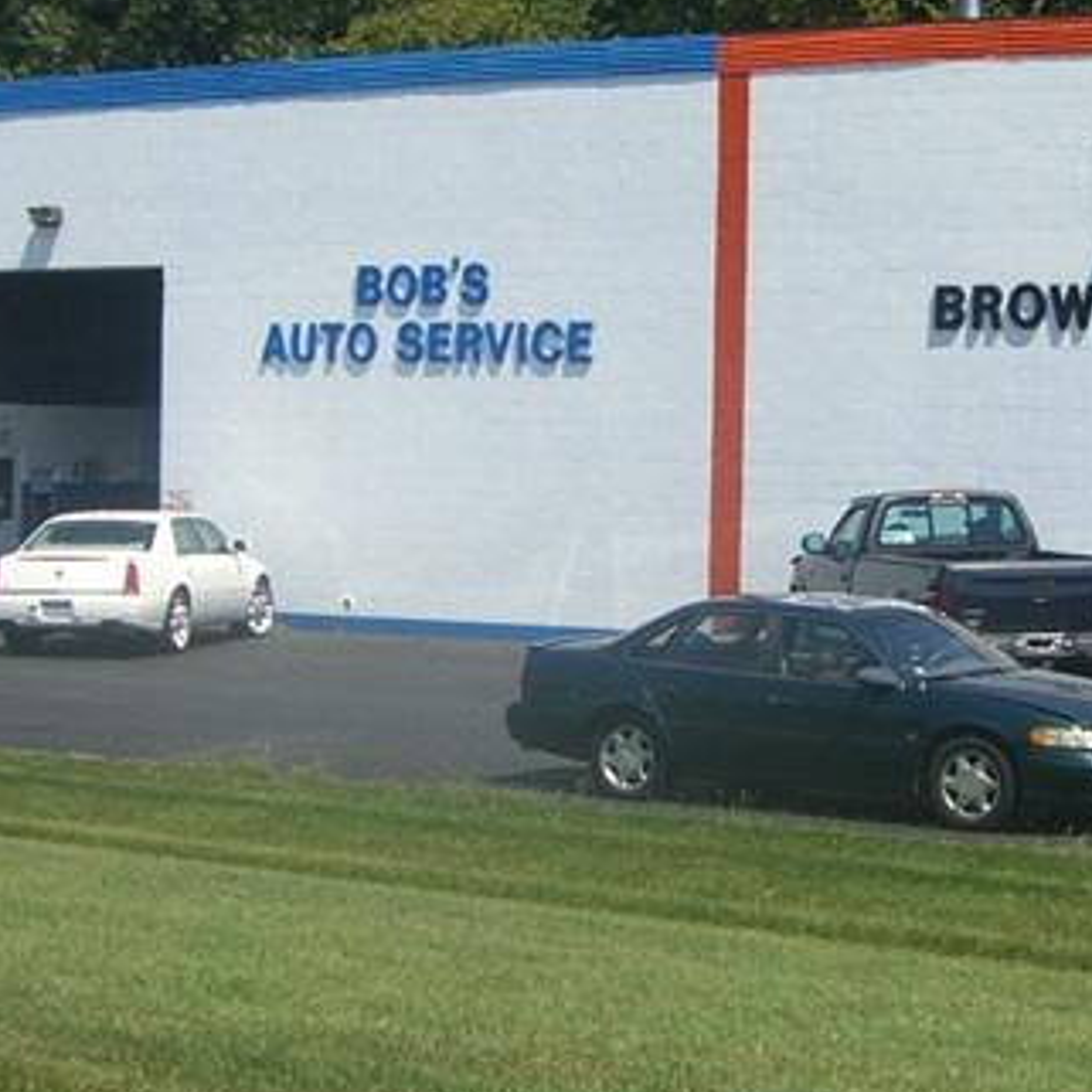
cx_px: 782
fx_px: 3819
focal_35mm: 107
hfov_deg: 16.2
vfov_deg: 16.3
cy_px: 572
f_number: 4.3
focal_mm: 6.2
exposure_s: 1/640
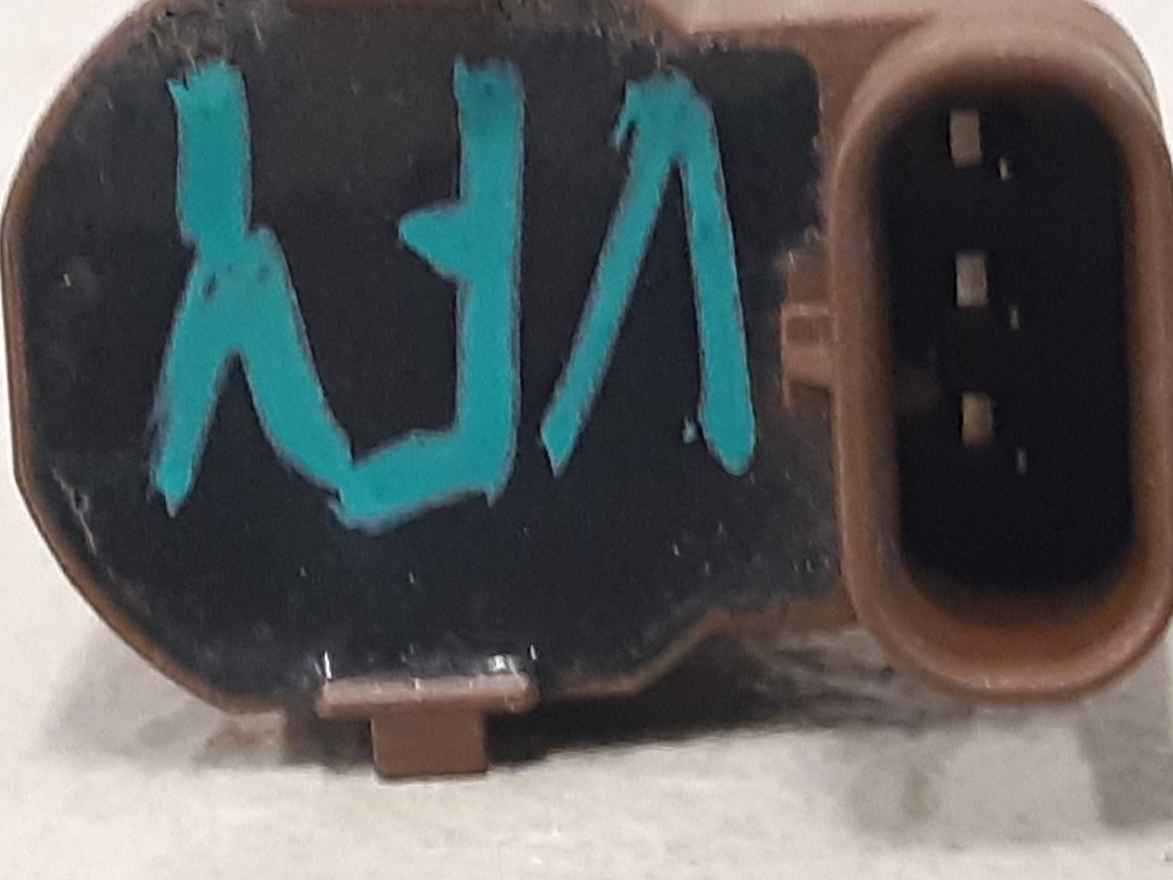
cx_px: 759
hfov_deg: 48.3
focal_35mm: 38
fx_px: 1288
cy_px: 374
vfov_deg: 37.6
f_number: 1.7
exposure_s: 1/33
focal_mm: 3.93
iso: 200
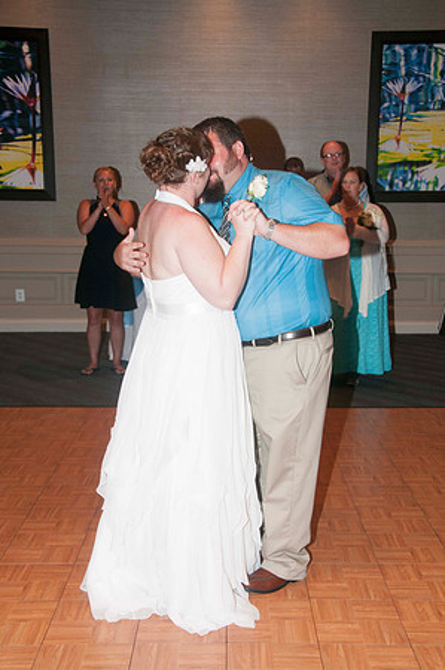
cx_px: 222
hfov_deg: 28.9
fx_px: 864
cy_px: 335
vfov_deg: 42.4
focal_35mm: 46
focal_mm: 31
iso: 400
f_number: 5.6
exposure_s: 1/60
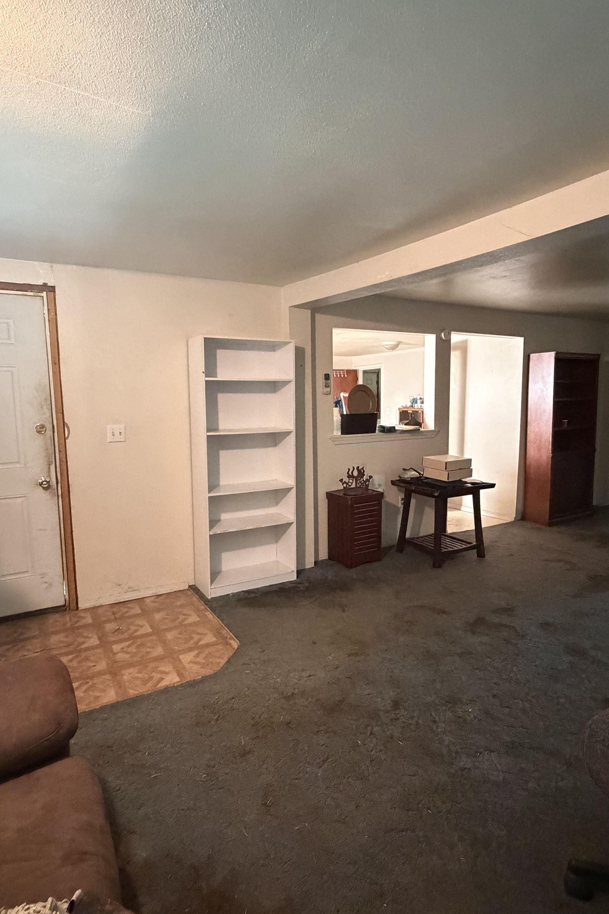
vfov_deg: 84.0
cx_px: 301
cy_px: 454
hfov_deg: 61.9
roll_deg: +1.1
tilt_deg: -7.0
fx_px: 508
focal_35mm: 20
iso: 1250
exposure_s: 1/60
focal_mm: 2.22
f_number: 2.2
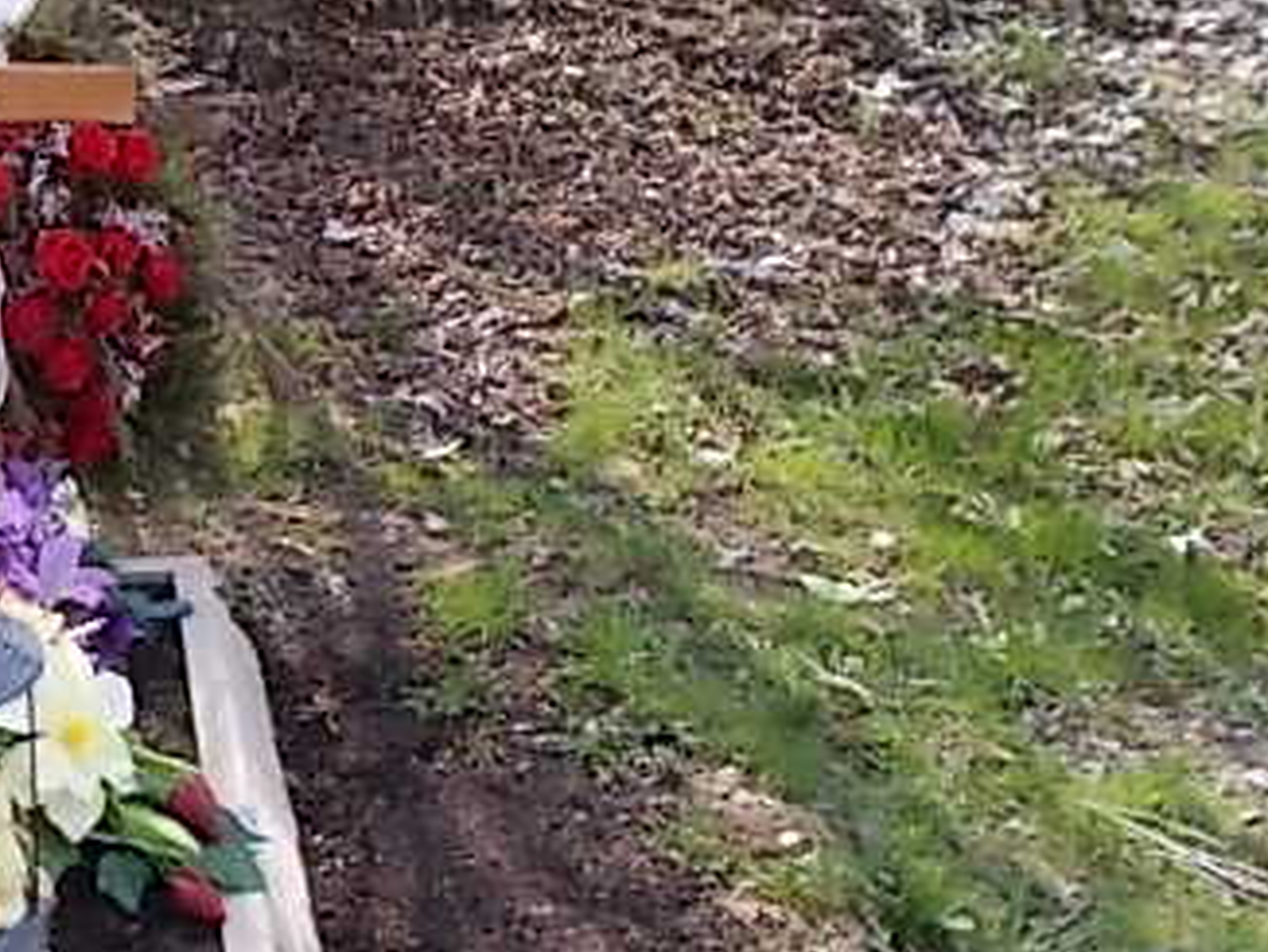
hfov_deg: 34.8
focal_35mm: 51
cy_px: 400
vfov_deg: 28.6
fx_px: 1870
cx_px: 70
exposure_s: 1/250
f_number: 3.2
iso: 80
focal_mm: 4.6
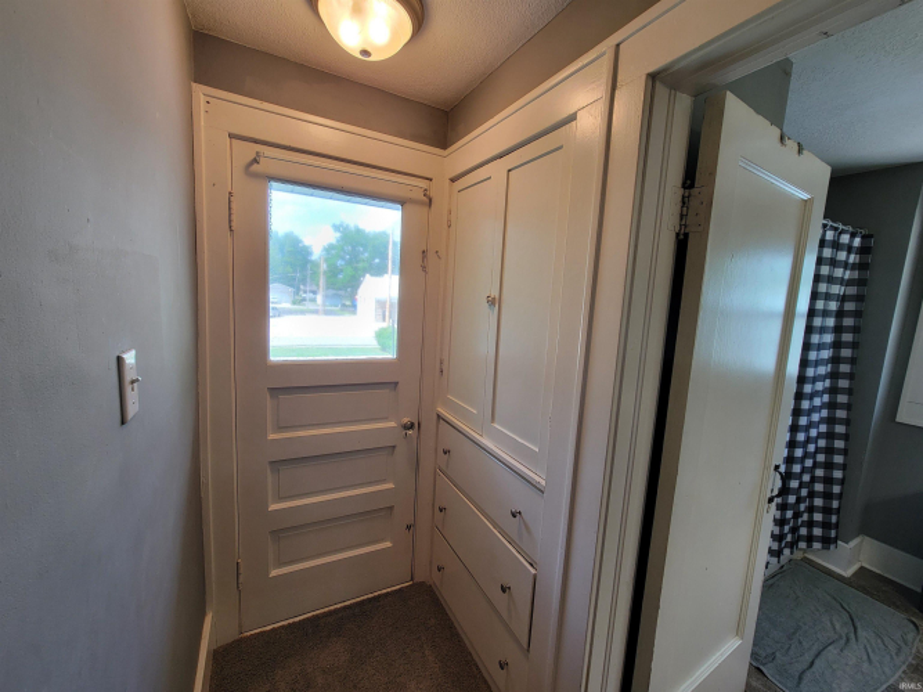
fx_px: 347
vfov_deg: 89.9
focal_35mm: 13
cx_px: 462
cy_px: 346
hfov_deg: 106.2
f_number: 2.2
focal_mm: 2.2
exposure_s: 1/60
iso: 80
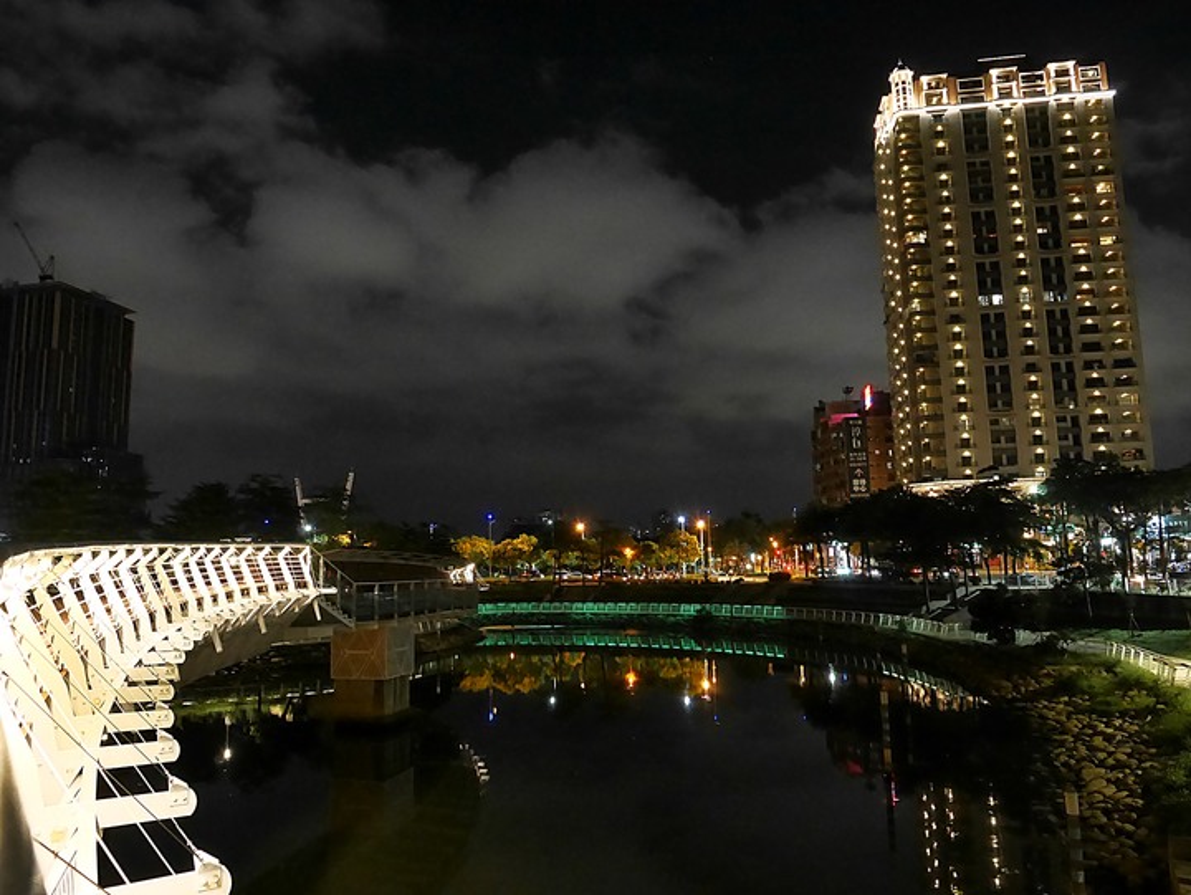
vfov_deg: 56.9
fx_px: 826
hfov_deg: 71.6
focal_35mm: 24
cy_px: 448
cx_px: 596
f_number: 6.3
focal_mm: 12
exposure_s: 1/6
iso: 3200
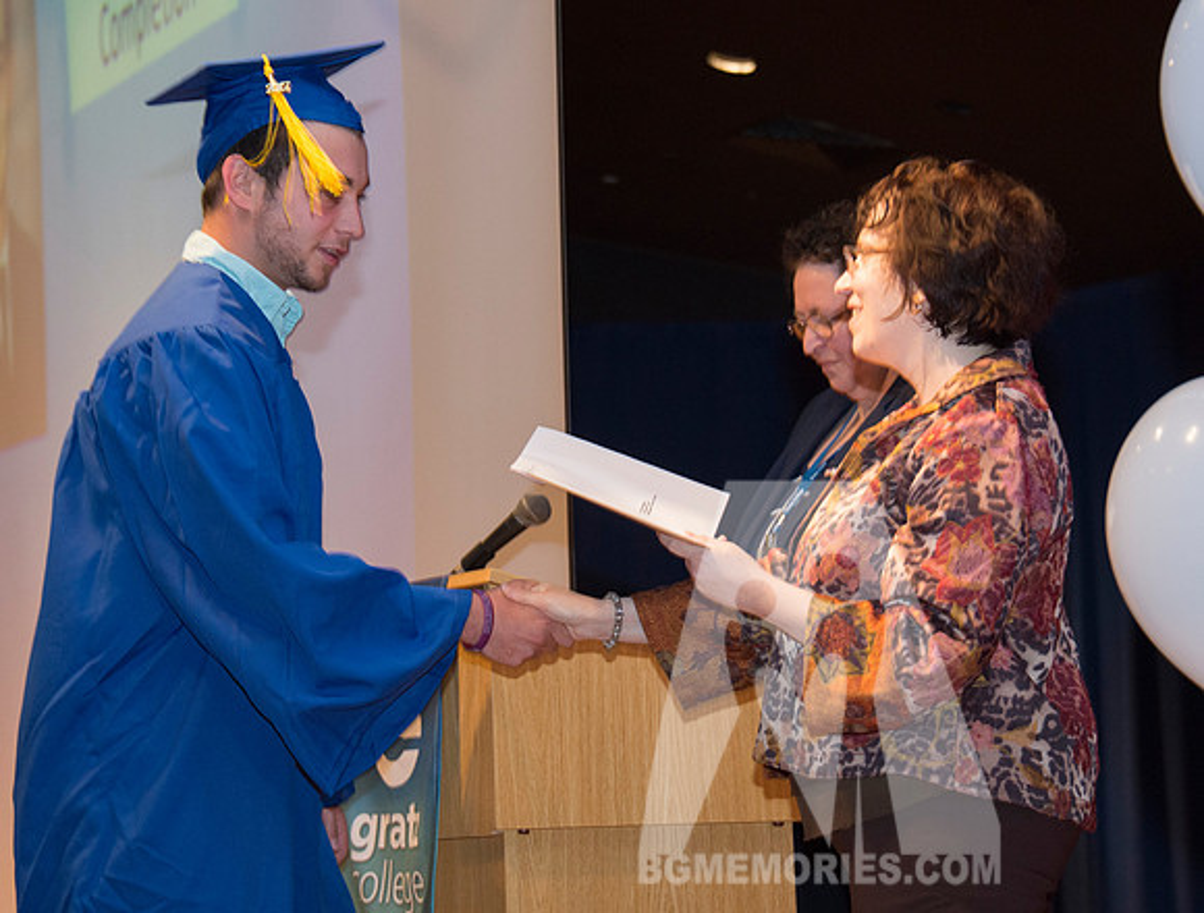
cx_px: 618
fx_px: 4305
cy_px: 479
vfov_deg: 12.1
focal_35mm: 123
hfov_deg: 15.9
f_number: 5.3
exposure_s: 1/80
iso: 2000
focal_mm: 98
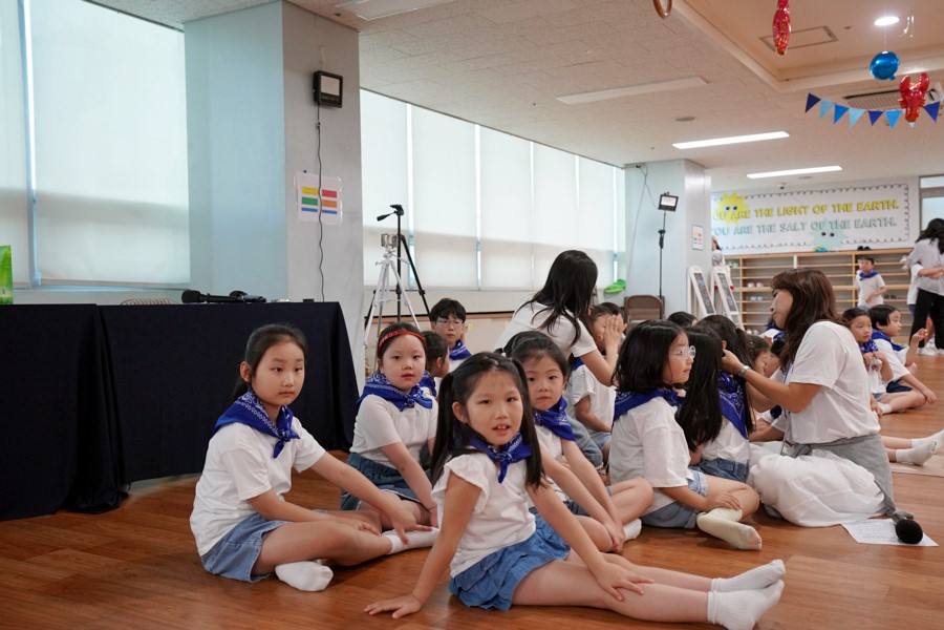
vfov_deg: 37.9
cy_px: 315
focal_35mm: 35
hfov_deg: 54.4
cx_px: 472
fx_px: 918
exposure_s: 1/160
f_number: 4
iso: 3200
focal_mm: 35
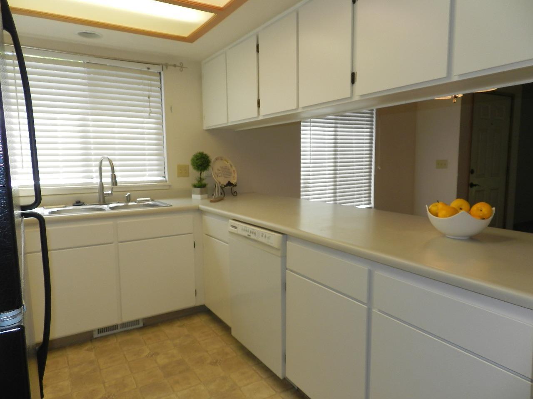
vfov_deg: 58.9
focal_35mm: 23
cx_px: 266
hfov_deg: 73.9
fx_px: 354
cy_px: 200
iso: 160
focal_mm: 4
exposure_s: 1/100
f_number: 3.4
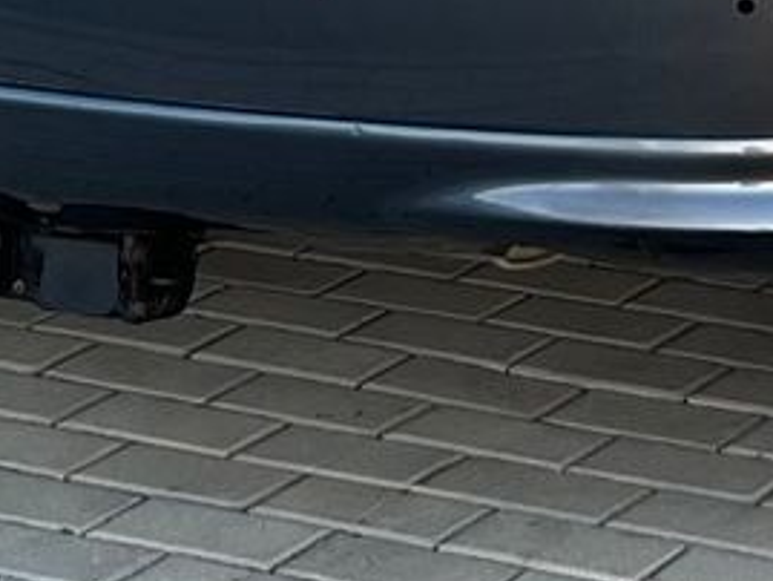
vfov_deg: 13.5
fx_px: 2212
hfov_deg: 19.3
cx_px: 753
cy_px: -437
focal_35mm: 99
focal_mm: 5.7
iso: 100
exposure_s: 1/121
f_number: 1.5
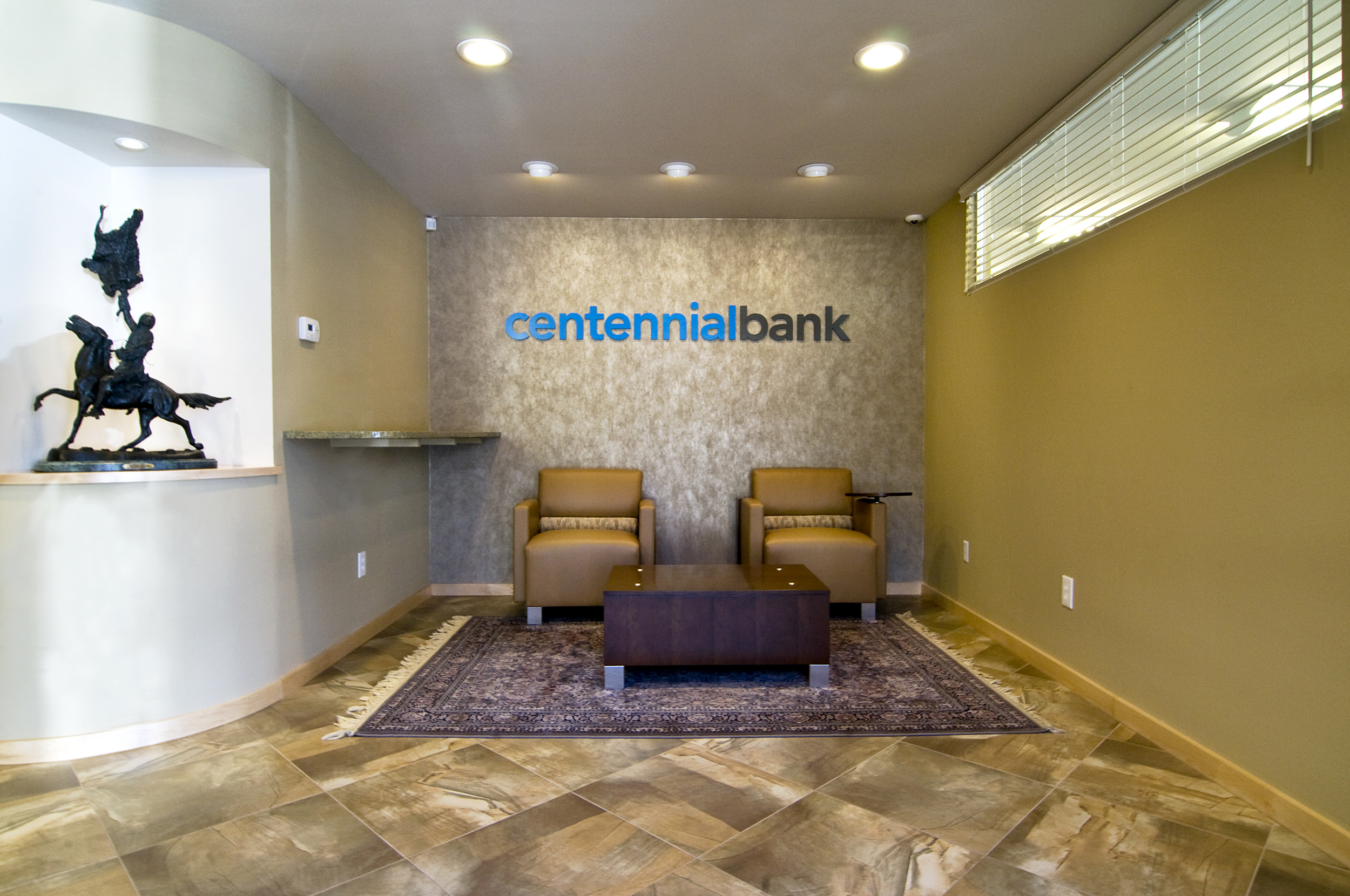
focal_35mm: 21
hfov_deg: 81.3
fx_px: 786
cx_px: 675
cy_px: 448
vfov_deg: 59.4
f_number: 16
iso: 200
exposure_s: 1/2.5
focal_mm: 14
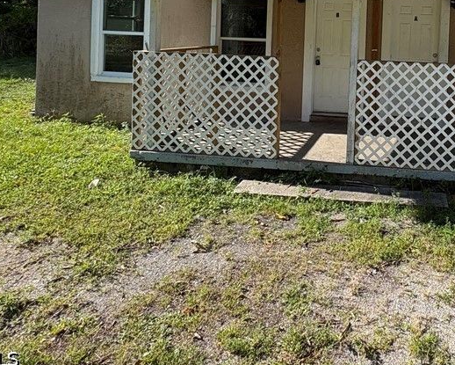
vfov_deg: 47.7
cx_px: 386
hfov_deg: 57.5
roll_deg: -1.5
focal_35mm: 27
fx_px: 364
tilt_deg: -1.5
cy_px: 36
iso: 50
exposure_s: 1/646
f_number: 2.2
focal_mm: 2.22
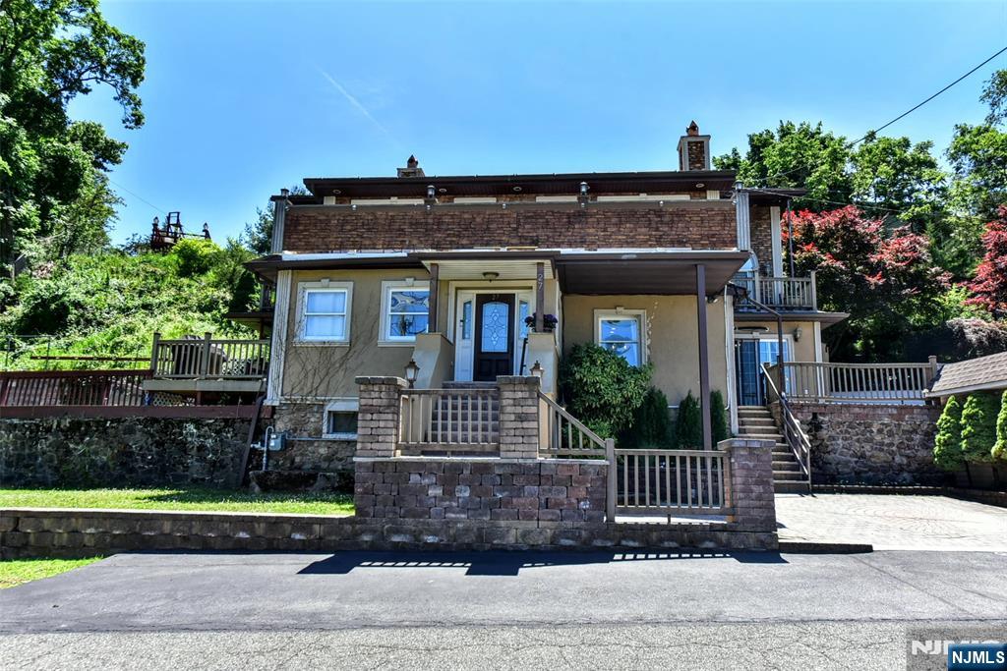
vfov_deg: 53.1
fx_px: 671
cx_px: 504
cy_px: 336
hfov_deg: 73.7
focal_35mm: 24
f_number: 7.1
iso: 2000
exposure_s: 1/4000
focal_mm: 24
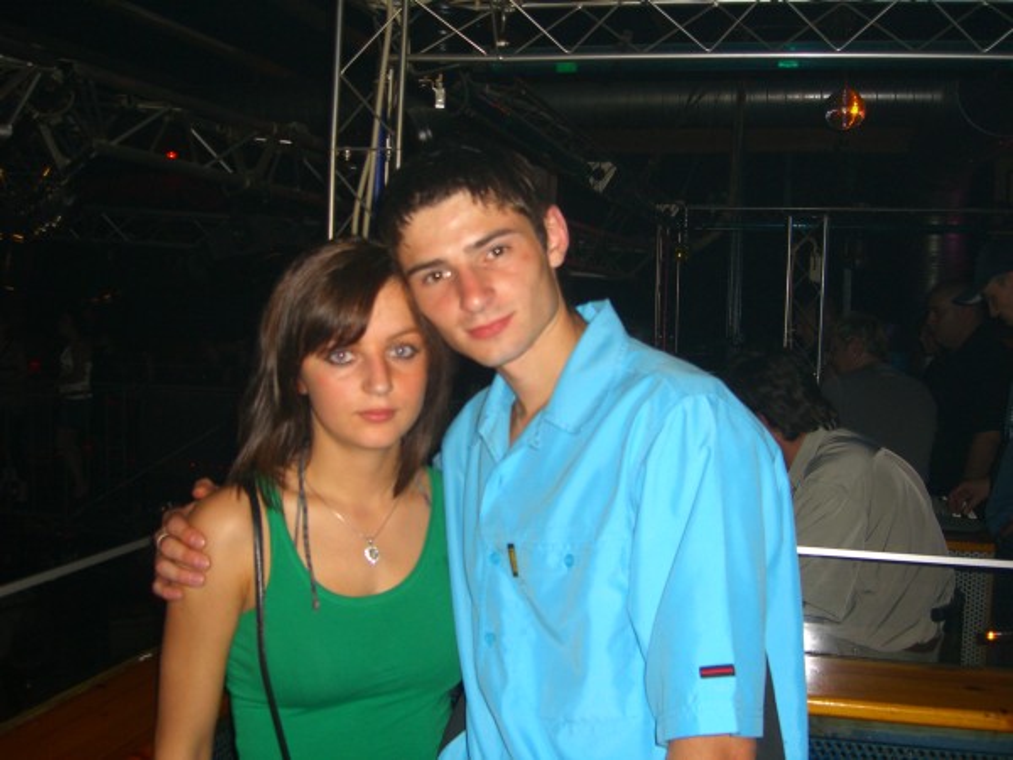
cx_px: 506
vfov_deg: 37.7
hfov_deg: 49.0
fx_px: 1112
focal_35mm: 38
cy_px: 380
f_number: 2.8
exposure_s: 1/60
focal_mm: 7.9
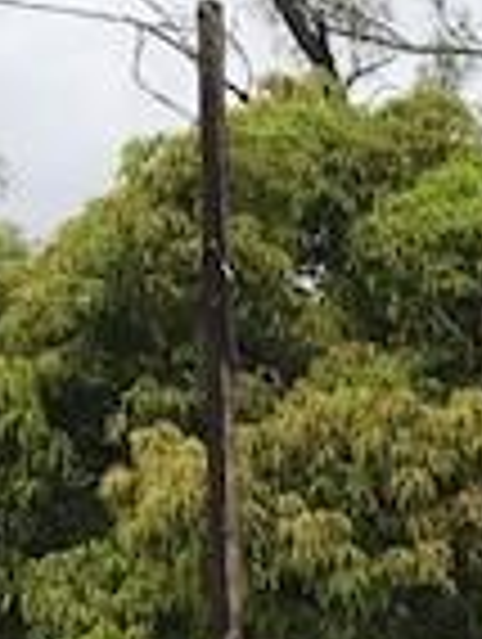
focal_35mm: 126
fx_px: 2332
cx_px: 1401
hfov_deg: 9.5
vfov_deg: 14.9
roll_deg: +2.0
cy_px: 846
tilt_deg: +2.9
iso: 20
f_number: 1.8
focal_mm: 3.99
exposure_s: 1/484
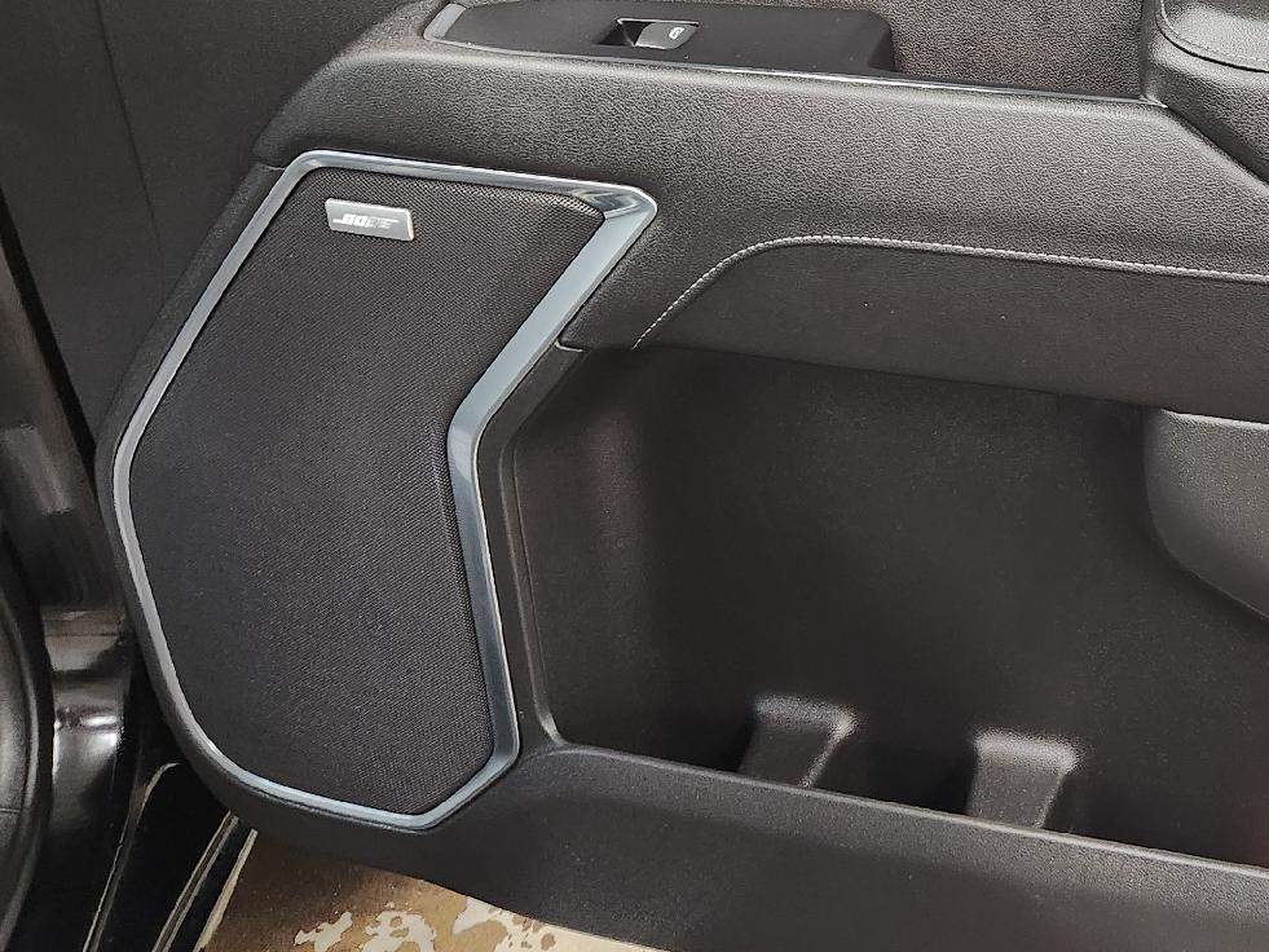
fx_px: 1650
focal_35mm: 45
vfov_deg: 31.6
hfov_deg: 39.8
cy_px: 228
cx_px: 1076
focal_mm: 5.4
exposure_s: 1/60
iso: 640
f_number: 1.8
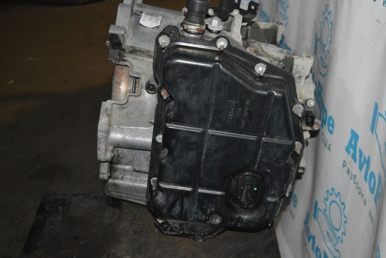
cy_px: 138
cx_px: 200
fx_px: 483
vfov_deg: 29.9
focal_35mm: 45
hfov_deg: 43.6
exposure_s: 1/60
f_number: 4.2
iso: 3200
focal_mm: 28
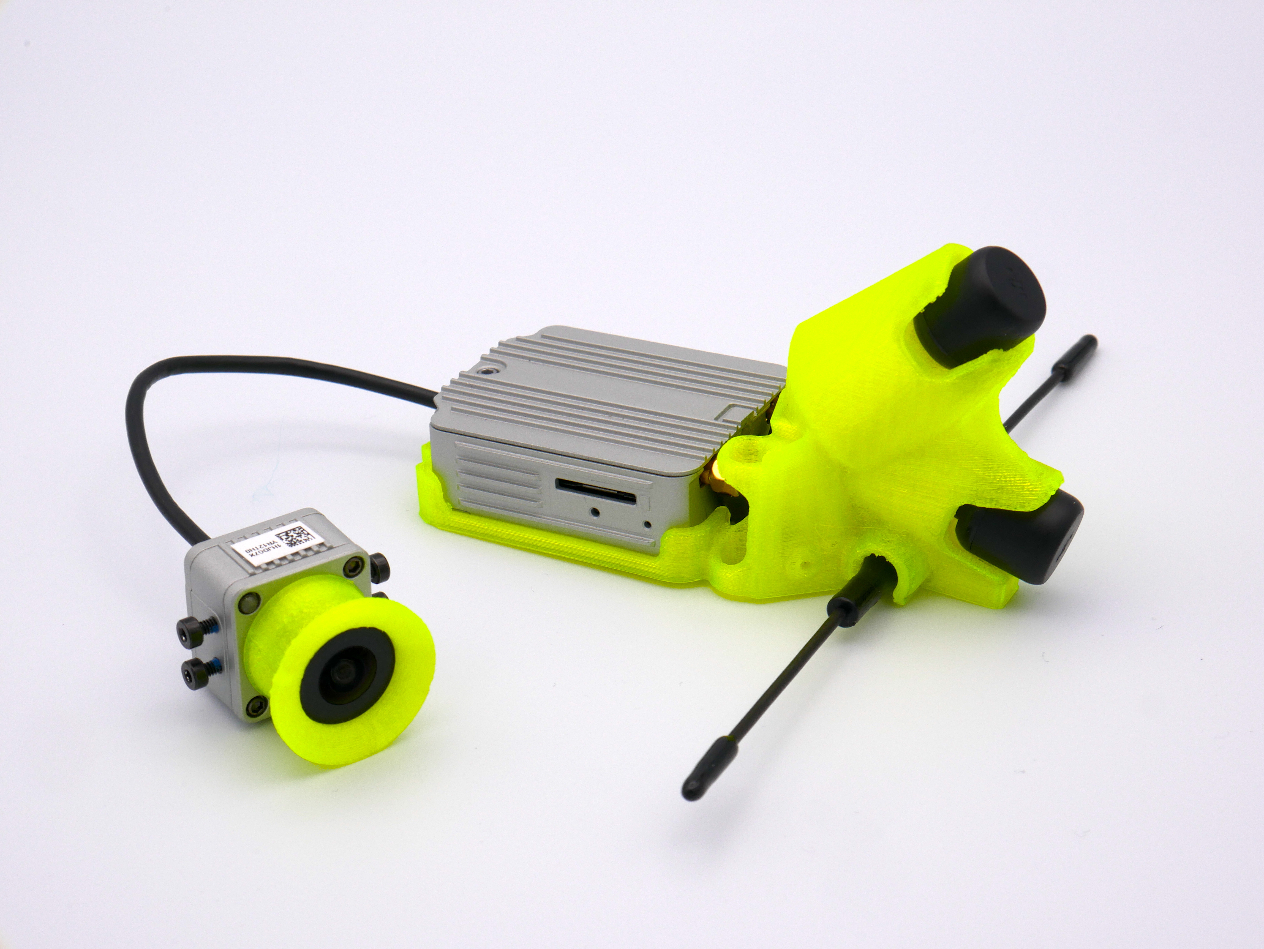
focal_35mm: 84
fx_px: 3069
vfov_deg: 17.6
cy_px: 474
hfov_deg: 23.3
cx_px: 632
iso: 200
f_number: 13
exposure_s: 1/30
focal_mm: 42
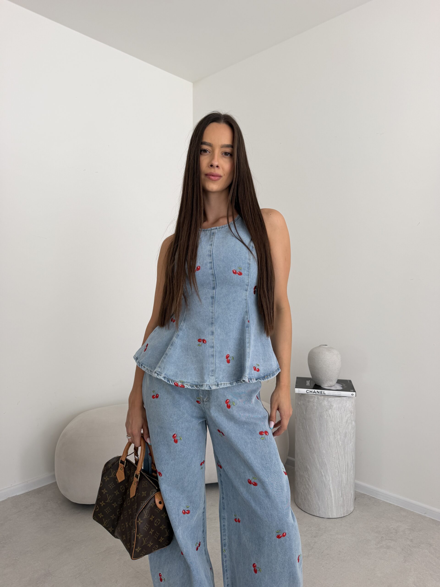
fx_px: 407
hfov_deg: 56.8
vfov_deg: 71.6
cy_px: 294
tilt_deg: -2.2
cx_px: 220
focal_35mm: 24
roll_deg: +0.4
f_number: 1.78
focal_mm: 6.76
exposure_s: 1/219
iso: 64
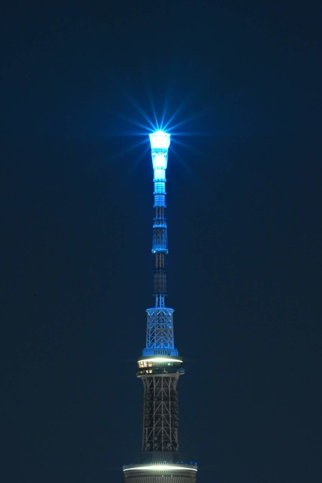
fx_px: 5031
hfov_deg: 3.7
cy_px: 242
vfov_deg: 5.5
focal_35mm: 375
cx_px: 161
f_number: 25
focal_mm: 250
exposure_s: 15
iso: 1000
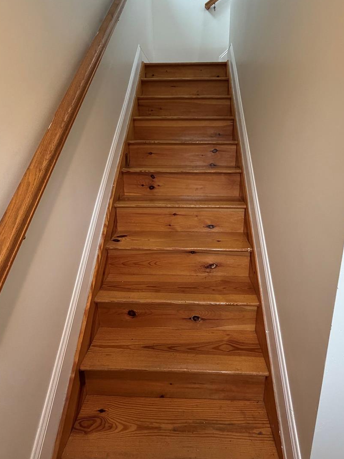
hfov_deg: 65.9
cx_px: 185
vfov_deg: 81.5
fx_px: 265
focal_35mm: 20
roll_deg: -0.7
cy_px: 207
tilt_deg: -15.3
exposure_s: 1/120
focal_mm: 2.22
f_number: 2.2
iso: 320
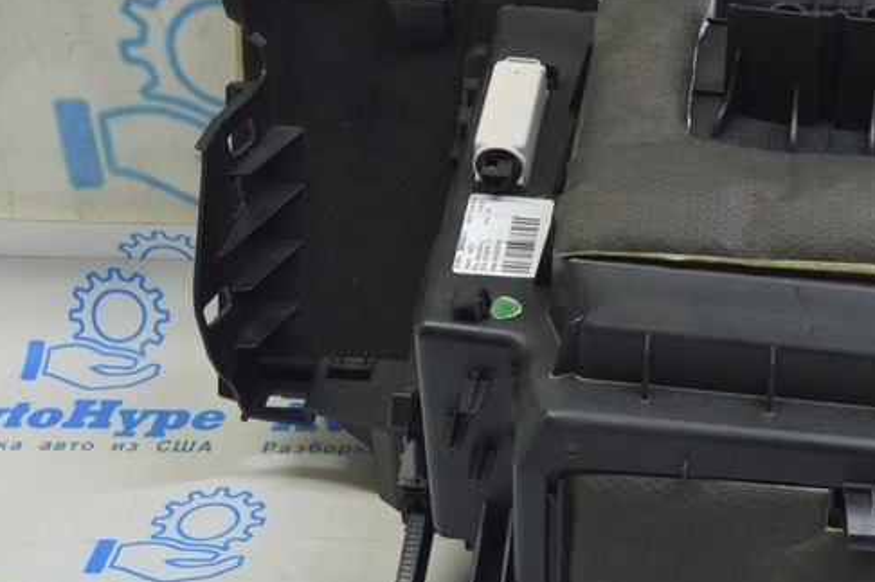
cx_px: 771
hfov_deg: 25.0
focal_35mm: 79
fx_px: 1919
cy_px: 343
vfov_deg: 17.2
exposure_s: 1/20
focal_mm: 25
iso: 400
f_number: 5.6
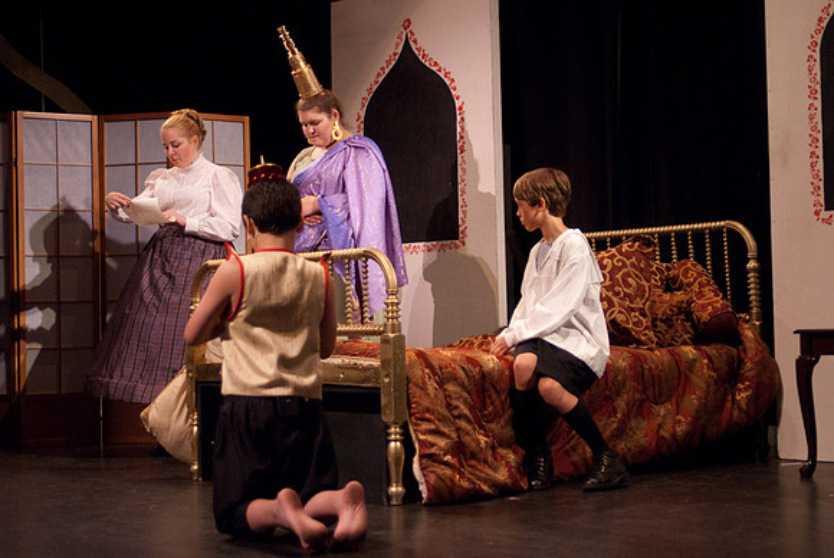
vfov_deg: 22.7
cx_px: 417
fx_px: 1391
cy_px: 279
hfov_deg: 33.4
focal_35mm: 60
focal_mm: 40
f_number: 2.8
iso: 1000
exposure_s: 1/80
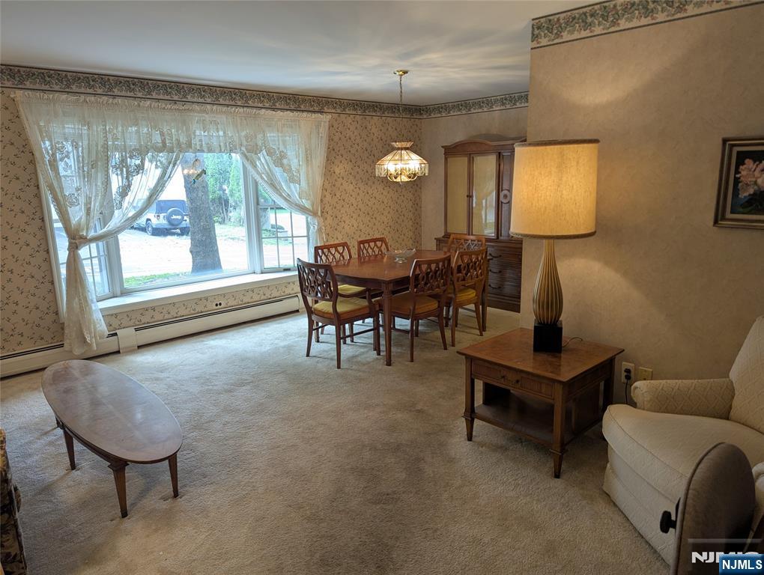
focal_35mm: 24
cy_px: 288
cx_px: 382
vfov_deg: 56.9
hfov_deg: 71.5
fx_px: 530
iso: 49
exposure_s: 1/60
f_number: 1.85
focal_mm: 6.81
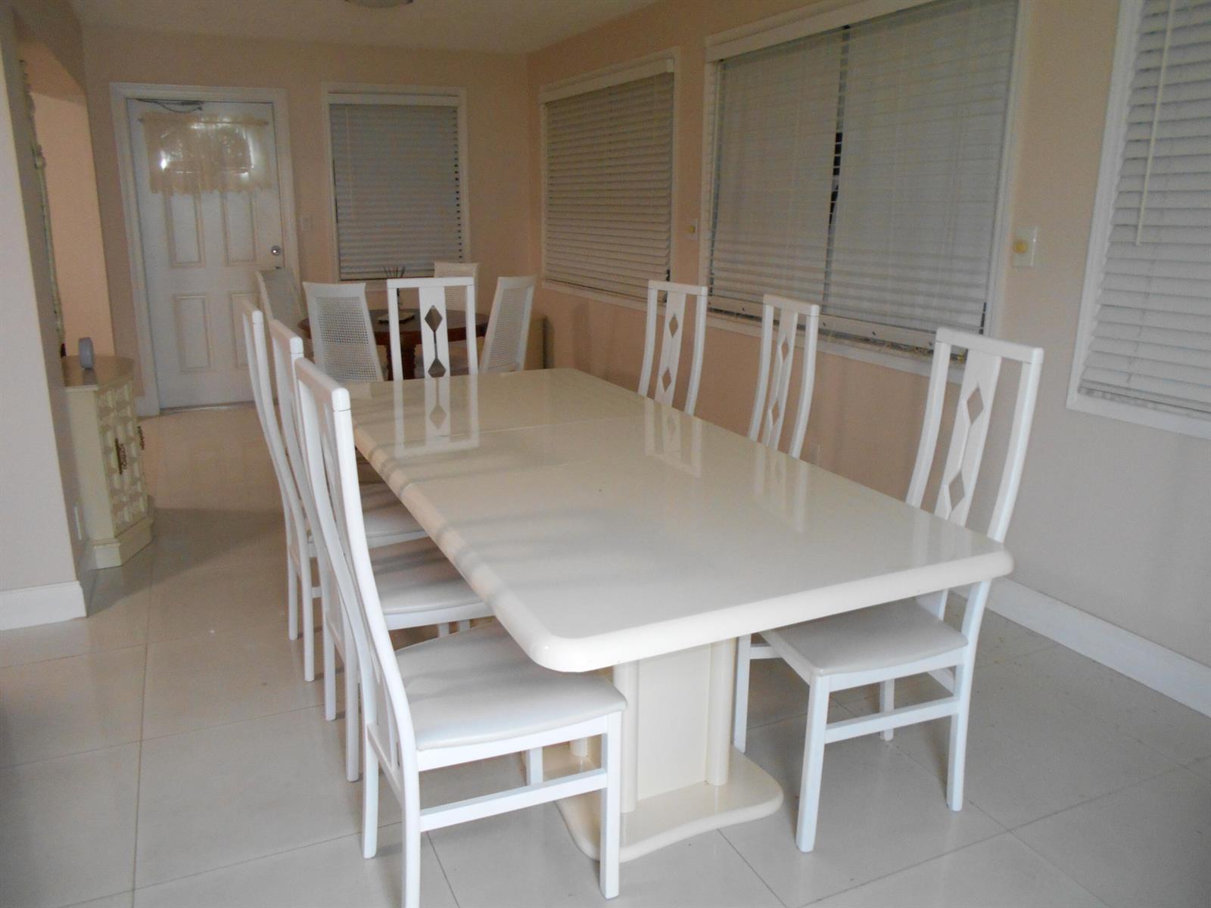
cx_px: 606
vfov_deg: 53.1
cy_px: 454
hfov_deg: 67.3
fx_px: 910
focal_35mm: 26
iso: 360
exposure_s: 1/30
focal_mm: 4.6
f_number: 3.2
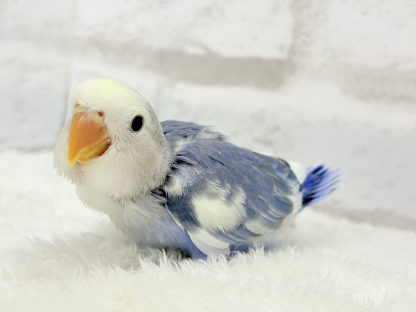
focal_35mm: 52
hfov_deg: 36.8
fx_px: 625
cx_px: 208
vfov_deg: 28.0
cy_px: 156
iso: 32
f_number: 1.6
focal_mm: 5.96
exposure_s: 1/50
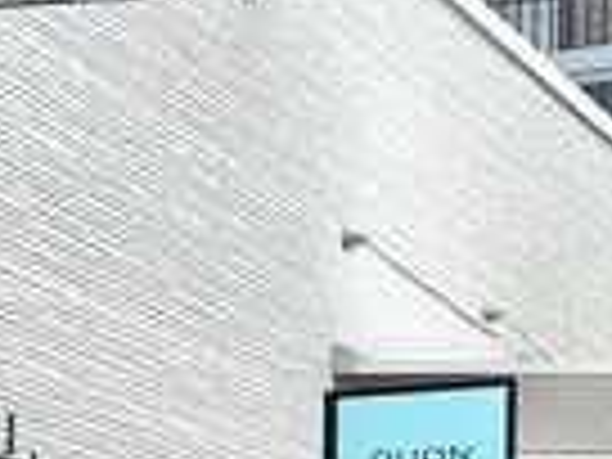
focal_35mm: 153
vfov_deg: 9.0
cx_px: -1026
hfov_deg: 10.4
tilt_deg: +3.0
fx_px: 2705
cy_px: 963
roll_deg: -1.9
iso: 50
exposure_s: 1/1934
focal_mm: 5.7
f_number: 1.5
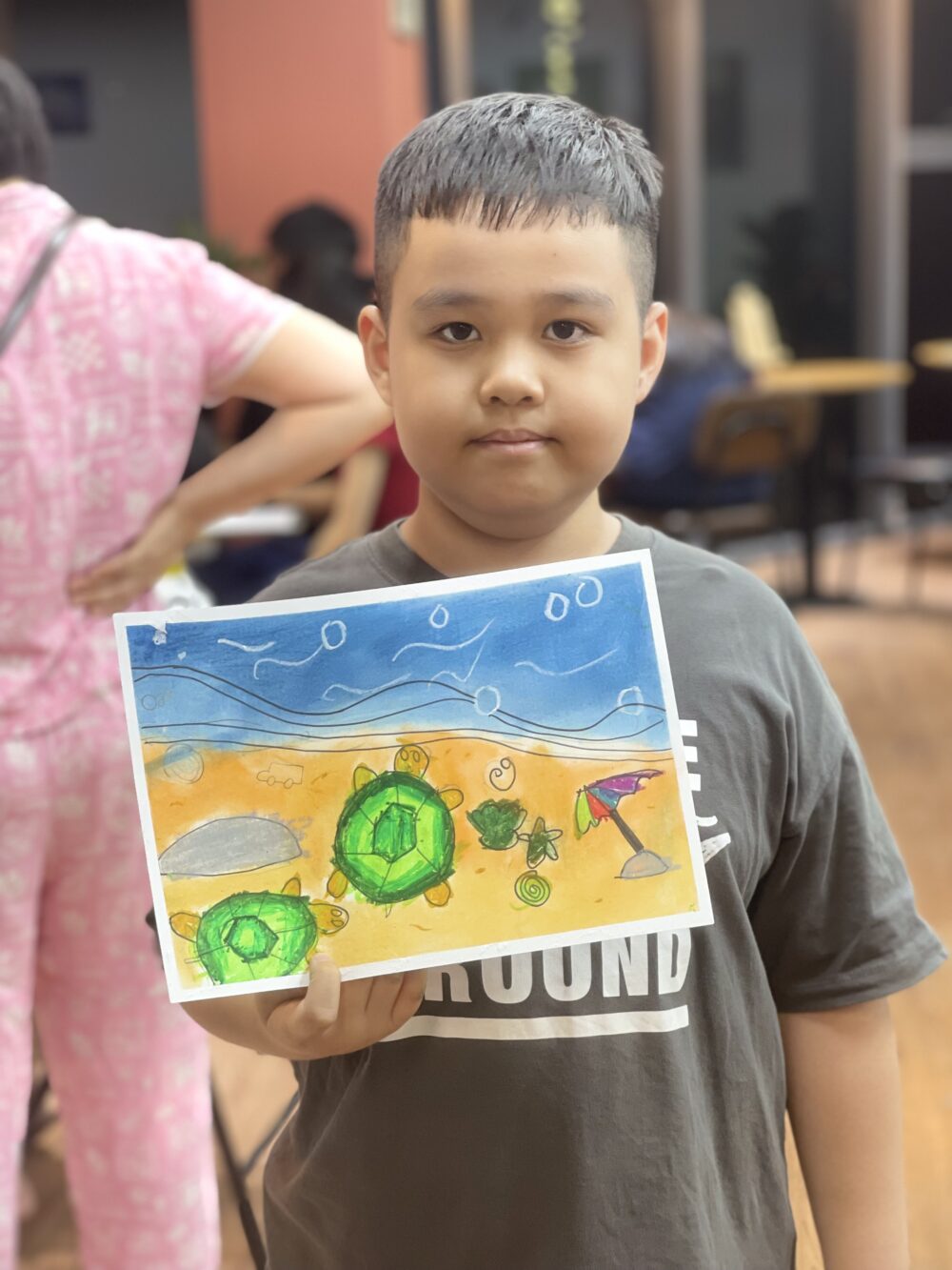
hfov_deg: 22.9
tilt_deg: -10.2
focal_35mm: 64
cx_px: 476
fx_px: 2346
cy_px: 635
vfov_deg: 30.3
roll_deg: +1.4
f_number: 2.2
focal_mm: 7.5
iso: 125
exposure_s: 1/33
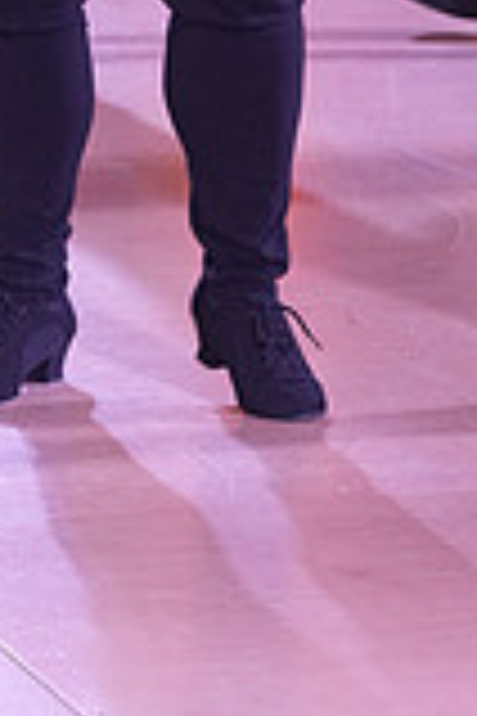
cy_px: -351
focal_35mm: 318
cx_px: 479
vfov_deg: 6.4
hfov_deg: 4.3
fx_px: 6320
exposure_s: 1/200
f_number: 4.5
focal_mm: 87
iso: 1600
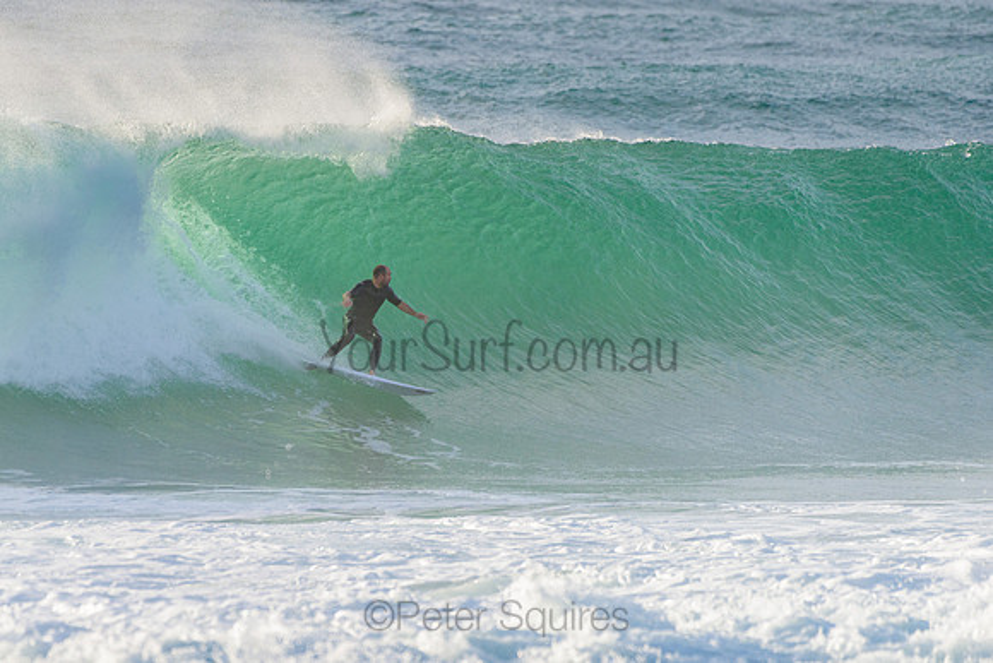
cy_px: 405
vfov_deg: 2.2
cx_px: 395
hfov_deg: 3.4
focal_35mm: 612
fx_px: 16892
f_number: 5.6
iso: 560
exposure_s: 1/2000
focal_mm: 500
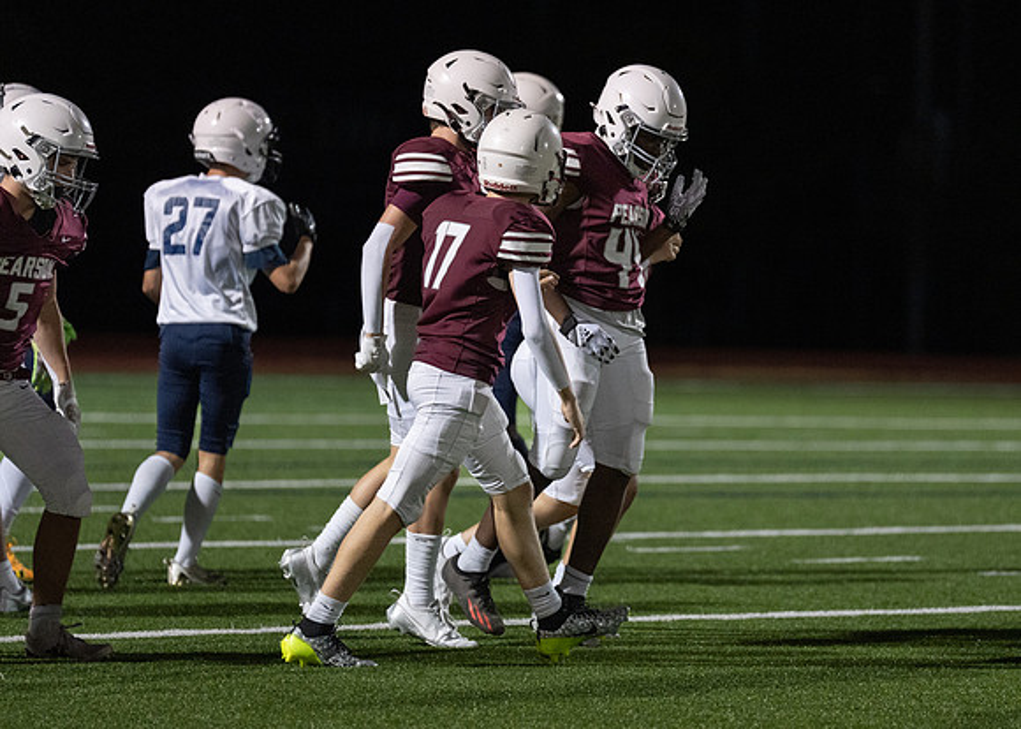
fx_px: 7989
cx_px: 619
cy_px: 309
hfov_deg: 7.3
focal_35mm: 276
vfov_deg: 5.2
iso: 3200
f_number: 2.8
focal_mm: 200
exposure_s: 1/1000
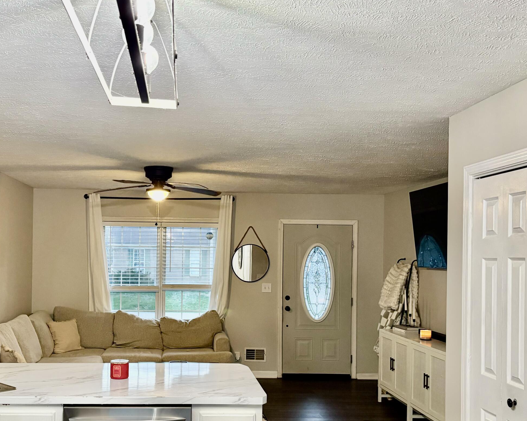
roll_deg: -0.6
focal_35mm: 39
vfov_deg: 38.1
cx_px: 194
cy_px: 251
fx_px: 608
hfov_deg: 46.4
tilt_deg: +0.3
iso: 250
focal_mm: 5.96
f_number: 1.6
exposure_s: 1/60
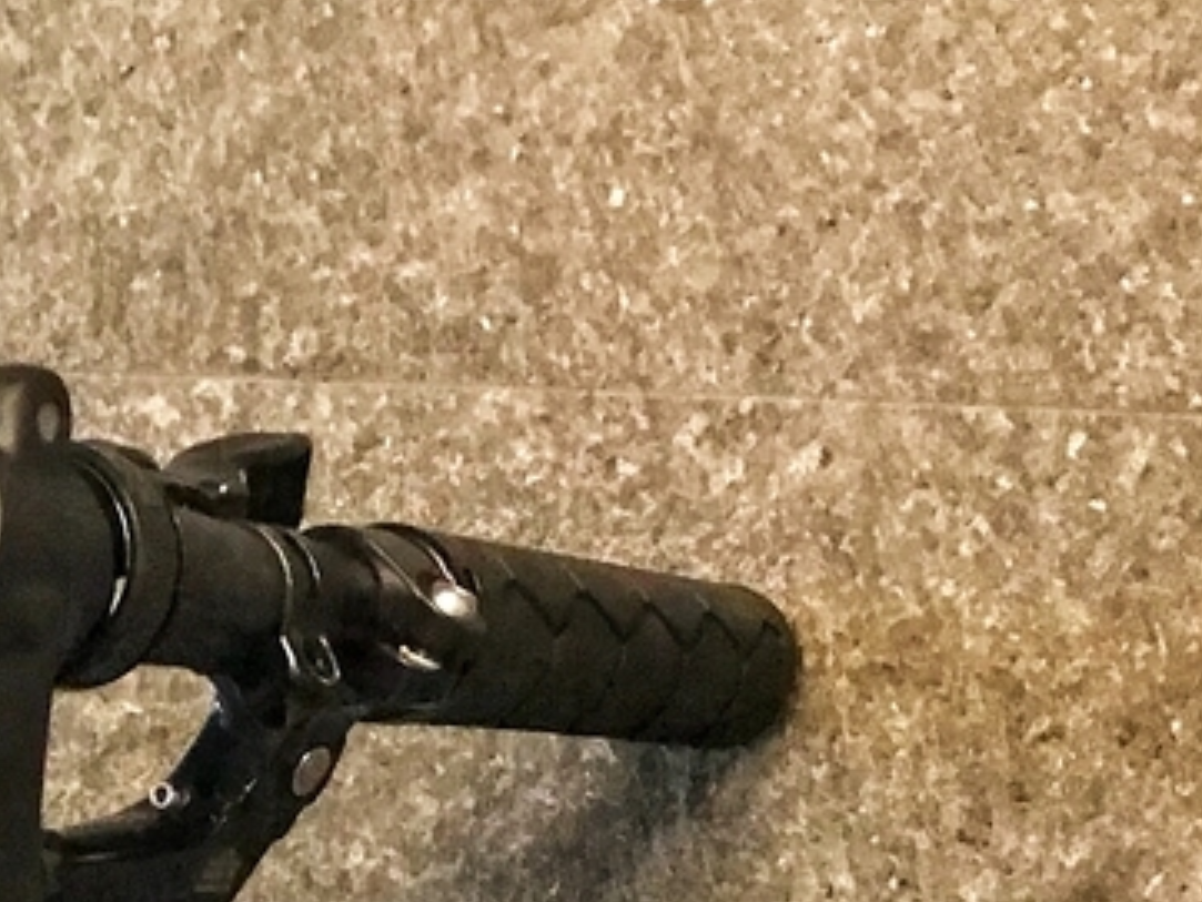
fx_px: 3230
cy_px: 1175
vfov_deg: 15.2
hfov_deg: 19.8
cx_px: -230
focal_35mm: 93
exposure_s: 1/4
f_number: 1.8
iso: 160
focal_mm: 3.99
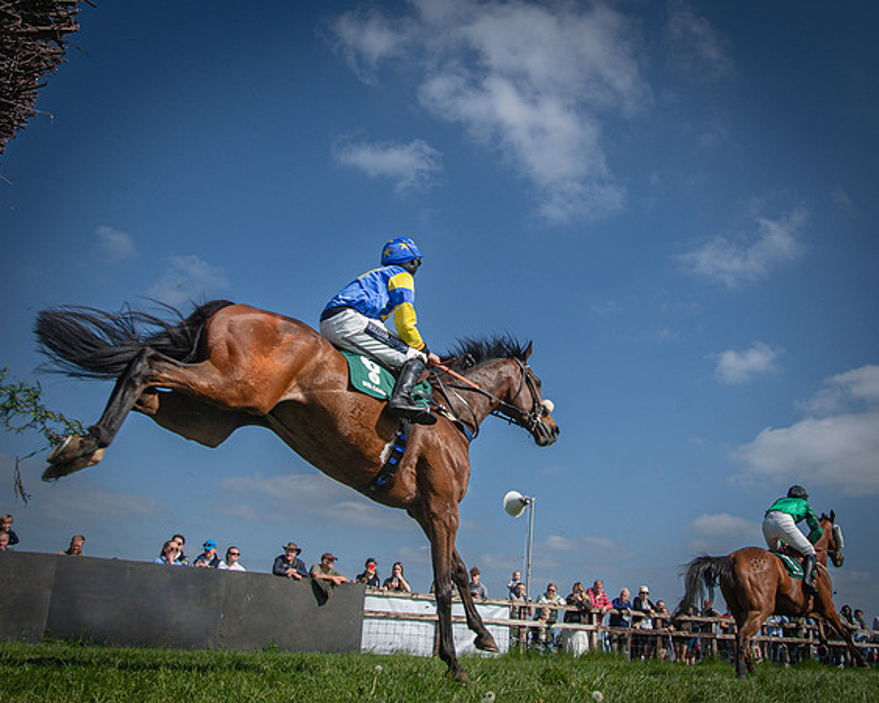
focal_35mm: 35
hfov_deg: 51.1
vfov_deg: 41.7
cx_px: 491
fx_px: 918
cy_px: 279
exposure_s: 1/1000
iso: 400
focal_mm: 22
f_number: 8
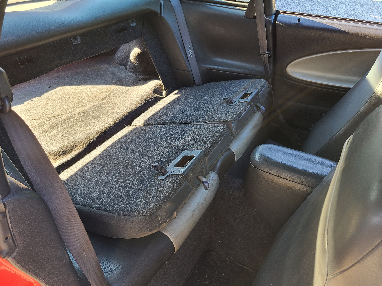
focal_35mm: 26
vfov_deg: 53.1
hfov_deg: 67.3
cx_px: 191
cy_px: 143
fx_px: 287
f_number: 1.8
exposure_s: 1/120
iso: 50
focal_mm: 5.4
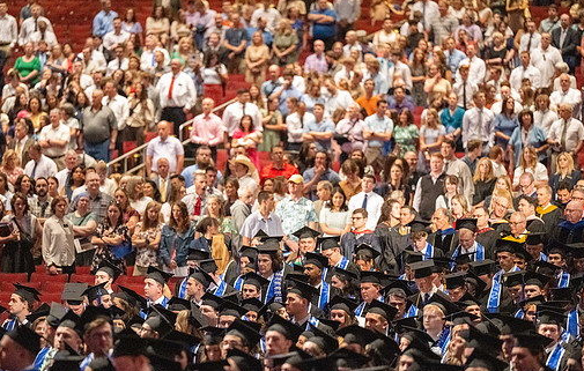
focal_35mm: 233
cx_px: 275
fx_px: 3726
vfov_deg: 5.7
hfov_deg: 9.0
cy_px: 200
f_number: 2.8
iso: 5000
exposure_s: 1/200
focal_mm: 200
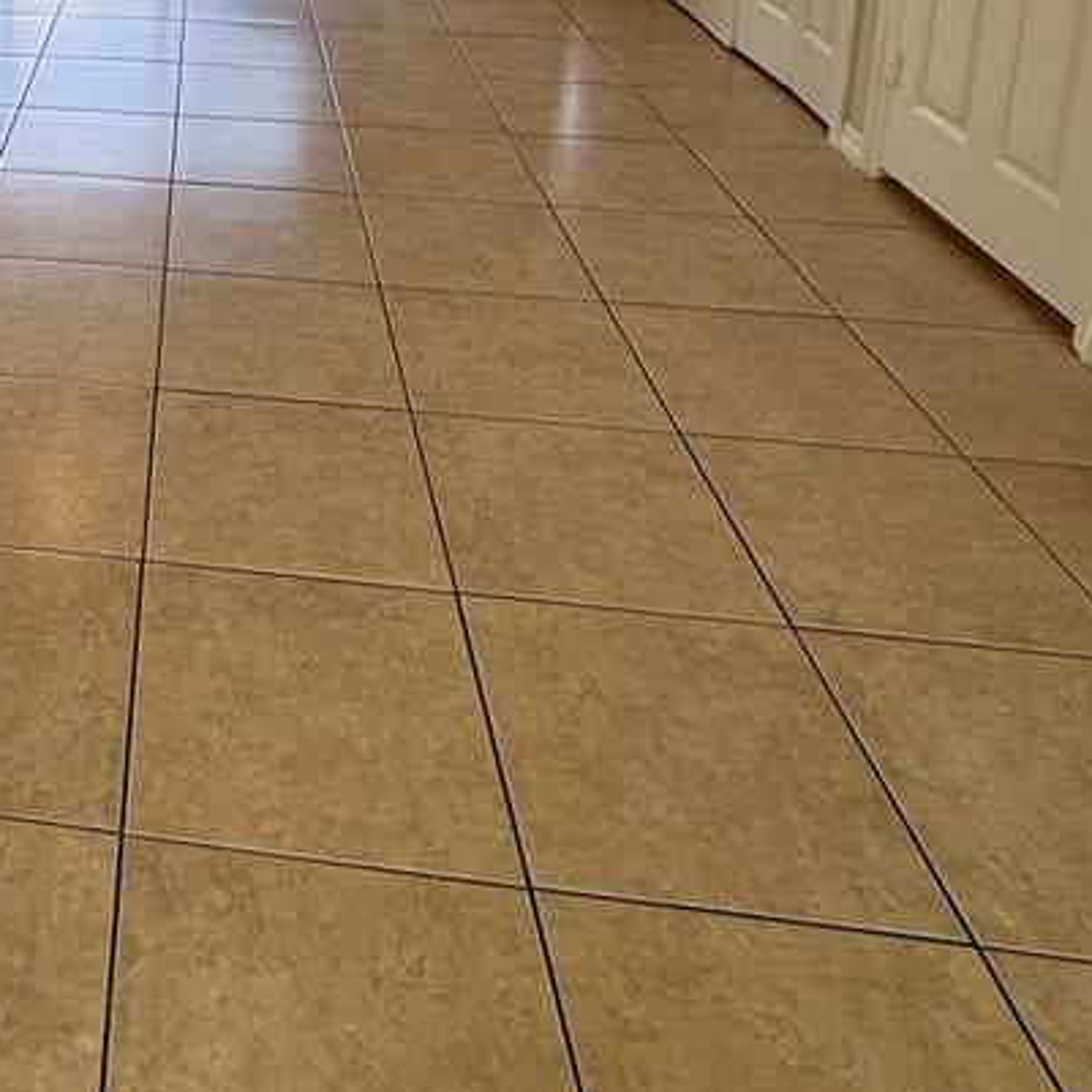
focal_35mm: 37
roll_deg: +1.0
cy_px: -112
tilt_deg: -11.5
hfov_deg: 39.9
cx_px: 19
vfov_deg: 37.5
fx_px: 1321
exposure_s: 1/120
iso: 80
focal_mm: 2.22
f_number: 2.2
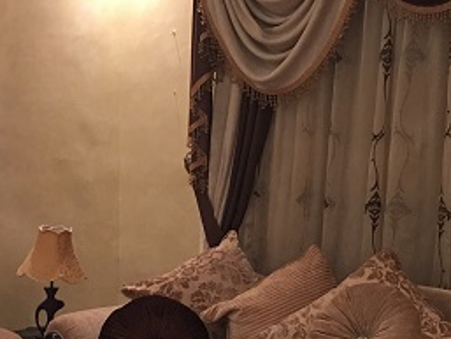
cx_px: 89
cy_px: 208
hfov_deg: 23.5
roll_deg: -0.6
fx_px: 1069
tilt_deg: -7.0
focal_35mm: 82
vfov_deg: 18.0
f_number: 2.2
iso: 80
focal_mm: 4.15
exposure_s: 1/10
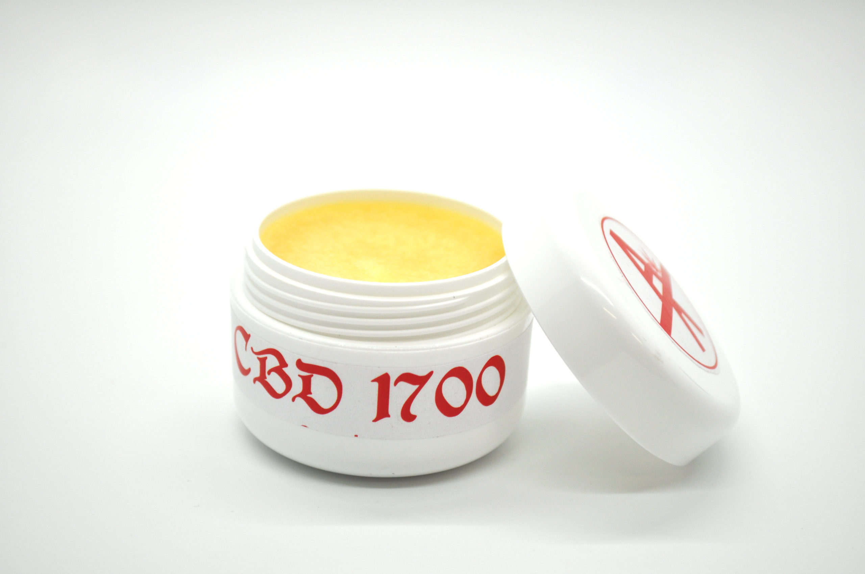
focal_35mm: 82
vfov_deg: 16.5
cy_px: 287
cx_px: 432
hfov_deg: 24.6
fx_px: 1980
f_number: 6.3
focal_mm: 55
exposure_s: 1/160
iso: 200
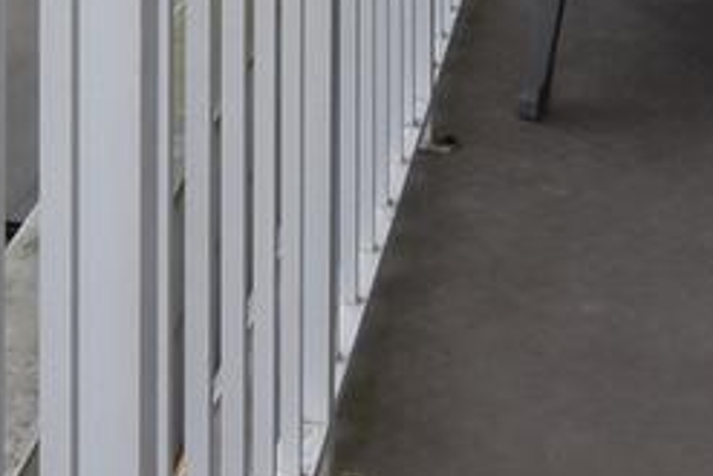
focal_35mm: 105
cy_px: -614
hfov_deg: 19.4
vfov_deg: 11.2
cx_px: 289
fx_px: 2081
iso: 800
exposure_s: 1/200
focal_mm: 12
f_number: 22
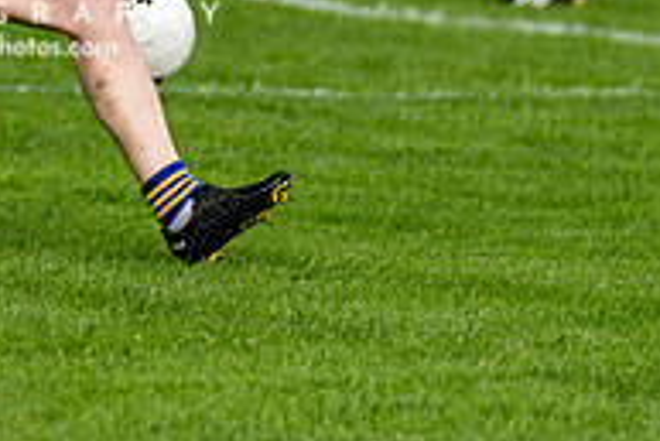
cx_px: -7
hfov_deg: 2.7
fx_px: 14017
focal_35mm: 764
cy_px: -96
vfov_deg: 1.8
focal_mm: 170
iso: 220
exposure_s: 1/3200
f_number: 2.8
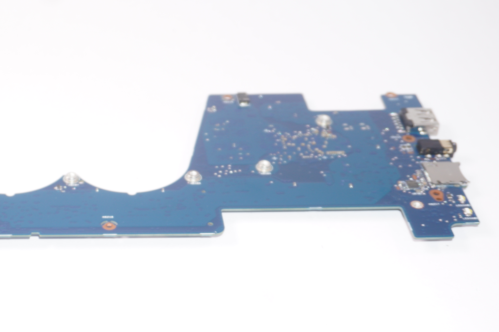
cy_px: 204
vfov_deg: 18.4
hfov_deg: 26.6
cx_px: 59
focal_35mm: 74
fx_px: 1024
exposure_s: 1/60
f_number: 5.6
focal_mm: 27
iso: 100
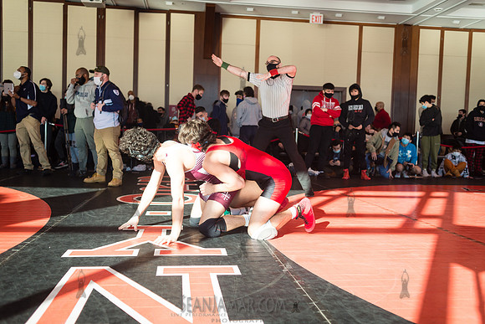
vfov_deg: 37.9
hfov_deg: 54.4
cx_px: 242
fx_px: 472
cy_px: 162
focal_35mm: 35
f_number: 3.5
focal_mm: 35
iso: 400
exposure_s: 1/400
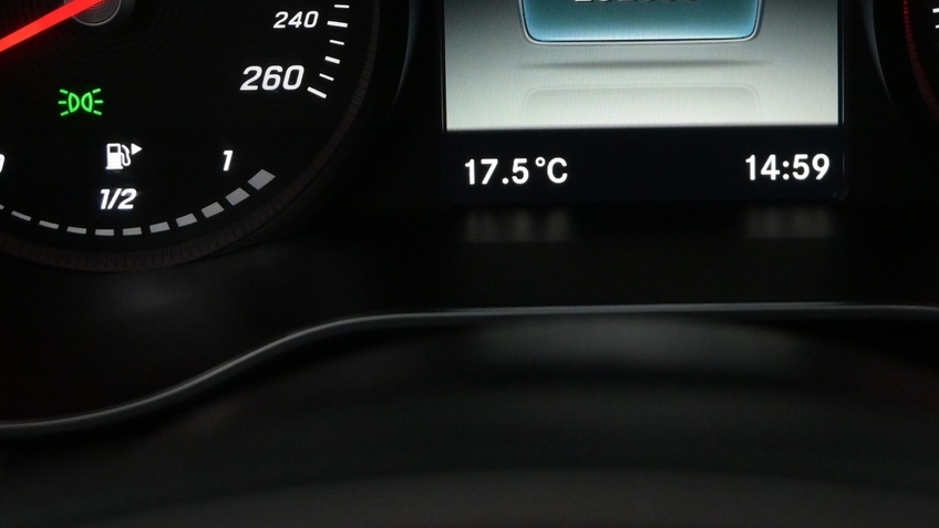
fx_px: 1942
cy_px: -49
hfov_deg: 27.1
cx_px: 609
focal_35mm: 78
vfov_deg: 15.1
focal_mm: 26
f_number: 5
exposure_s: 1/100
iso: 2500
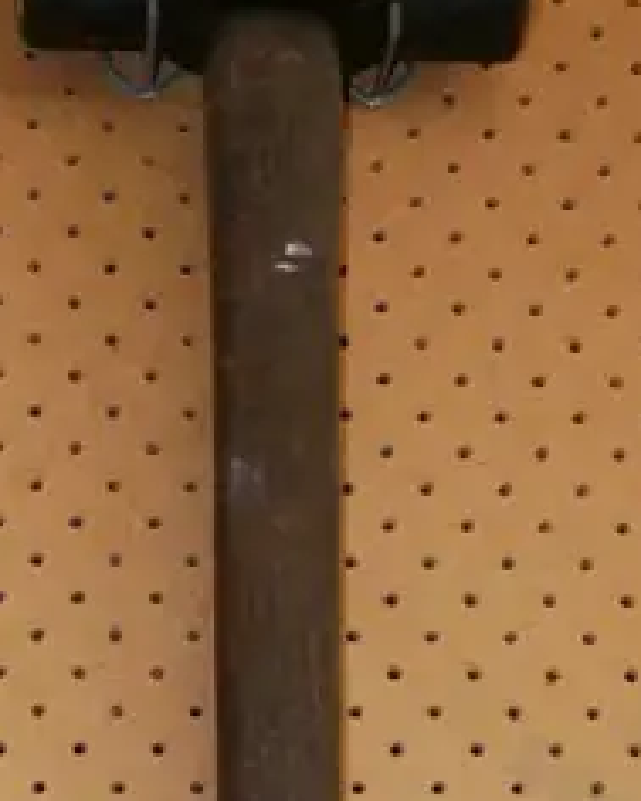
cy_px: 1297
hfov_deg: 10.7
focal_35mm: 144
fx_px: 3413
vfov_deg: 12.5
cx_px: 314
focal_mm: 17
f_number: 3.8
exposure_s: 1/60
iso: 3200
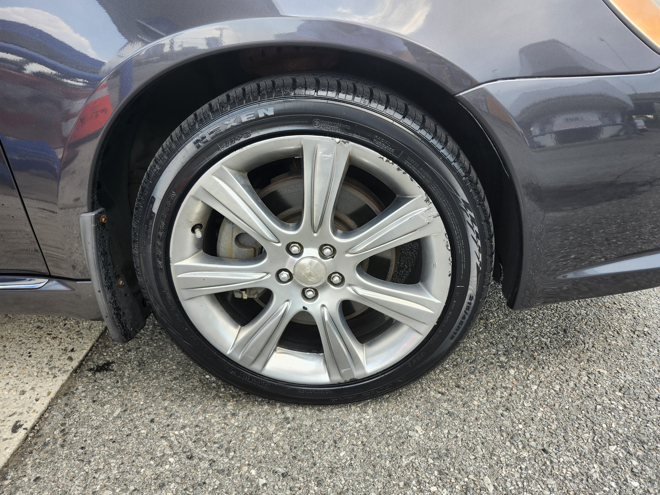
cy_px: 248
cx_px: 330
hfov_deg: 73.9
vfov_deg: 58.9
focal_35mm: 23
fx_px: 439
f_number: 1.8
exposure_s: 1/180
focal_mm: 5.54
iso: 50
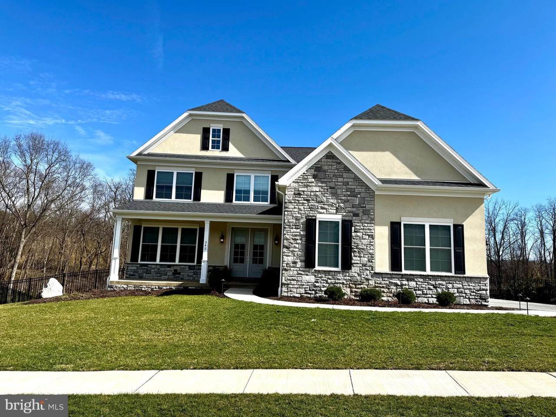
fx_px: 385
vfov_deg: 56.8
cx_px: 278
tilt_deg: +8.8
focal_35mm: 24
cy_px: 208
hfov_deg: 71.6
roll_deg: -2.5
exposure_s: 1/5348
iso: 80
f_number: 1.78
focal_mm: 6.76
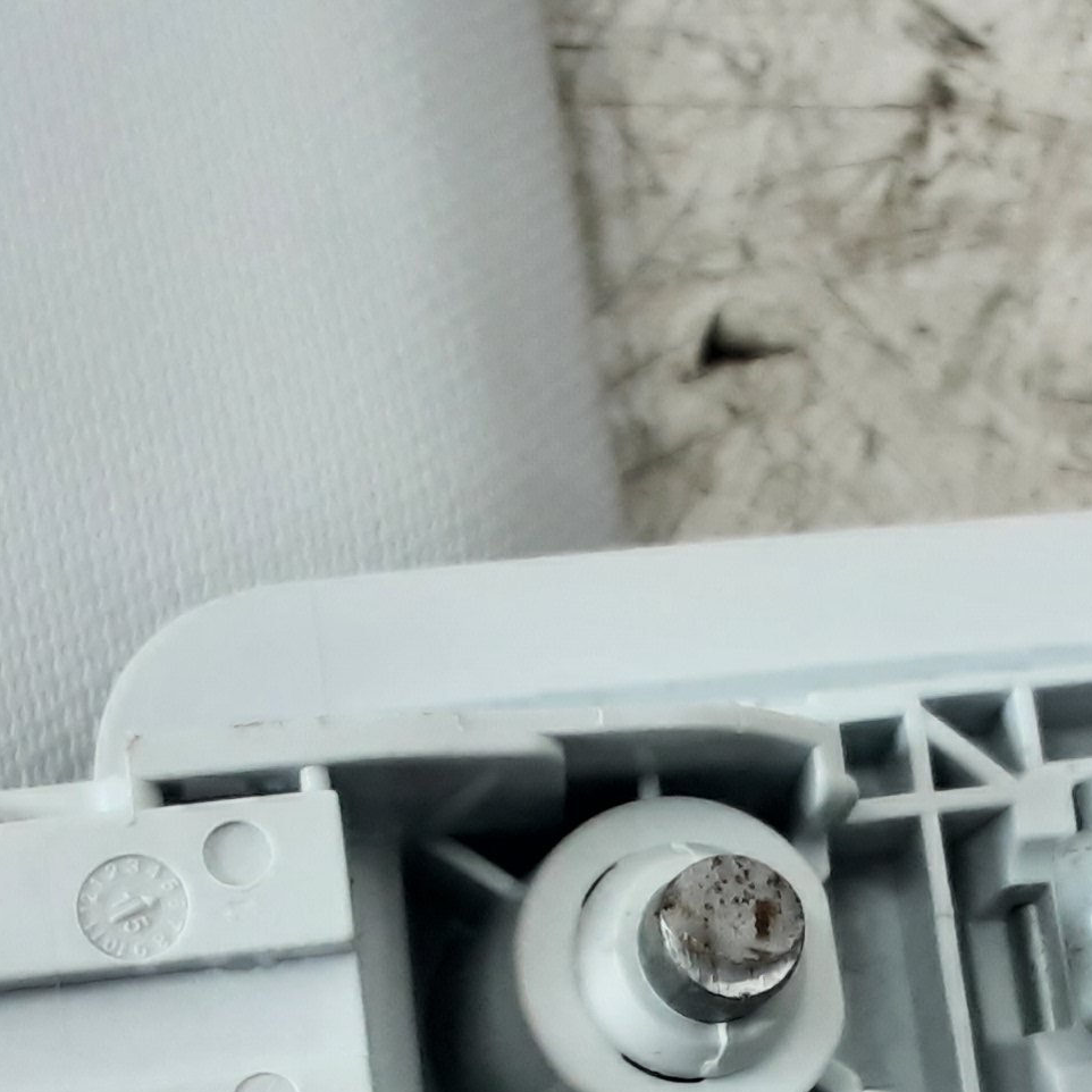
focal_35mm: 81
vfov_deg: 20.8
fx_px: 2891
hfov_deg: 21.2
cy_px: 1044
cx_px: 797
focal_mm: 2.91
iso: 100
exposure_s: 1/50
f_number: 1.9
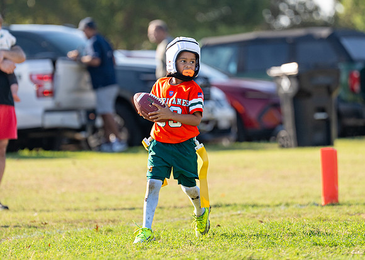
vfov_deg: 3.6
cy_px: 116
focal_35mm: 399
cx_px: 168
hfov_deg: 5.1
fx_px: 4133
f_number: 2.8
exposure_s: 1/1600
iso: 160
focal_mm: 200
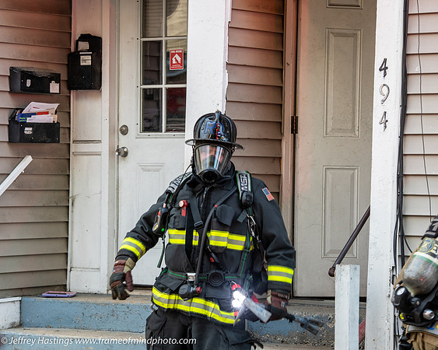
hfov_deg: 13.7
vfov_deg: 11.0
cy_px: 163
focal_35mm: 141
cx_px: 145
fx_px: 1821
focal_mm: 112
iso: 640
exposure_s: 1/125
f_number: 5
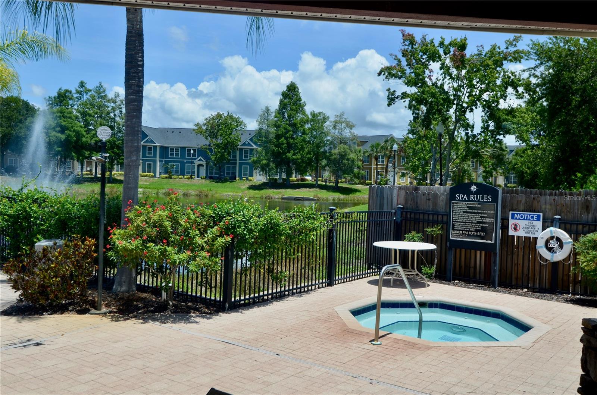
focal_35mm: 36
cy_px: 198
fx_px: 596
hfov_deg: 53.2
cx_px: 298
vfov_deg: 36.7
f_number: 9
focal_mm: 24
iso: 100
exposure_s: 1/320
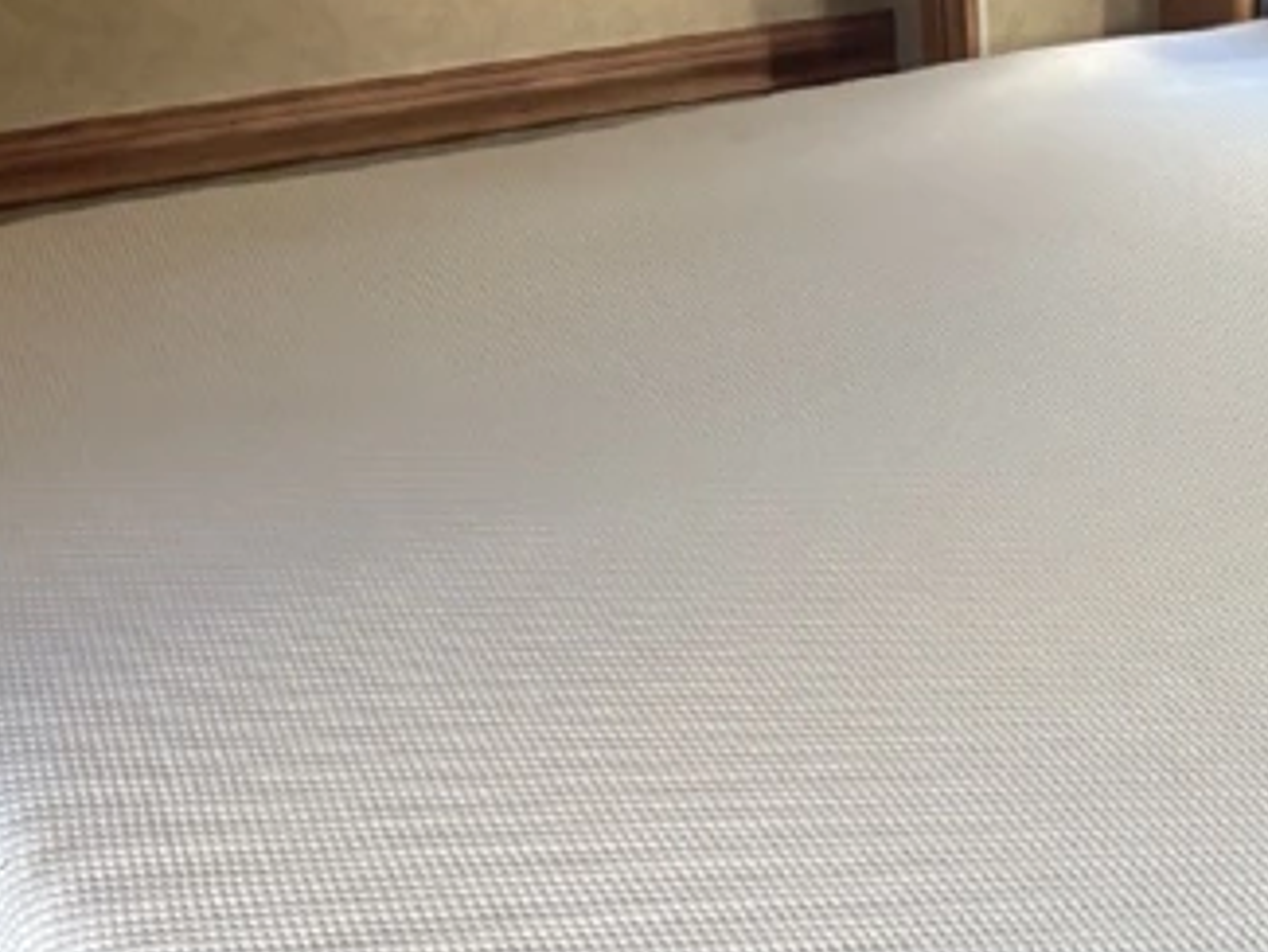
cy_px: 1057
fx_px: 2345
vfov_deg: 21.7
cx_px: 1182
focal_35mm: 64
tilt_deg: -34.0
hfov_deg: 28.8
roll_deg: +1.8
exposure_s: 1/60
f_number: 1.6
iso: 320
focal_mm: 5.96
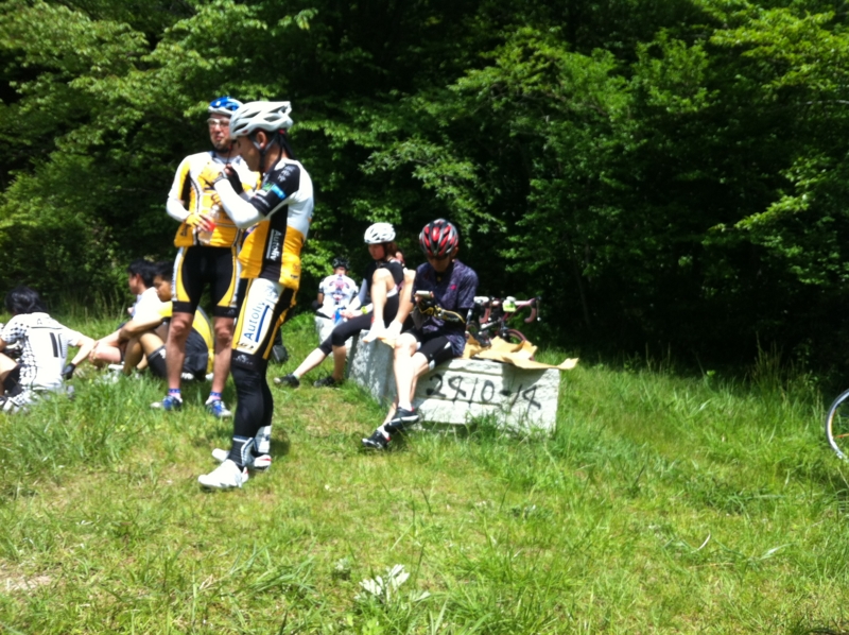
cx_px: 424
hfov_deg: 52.7
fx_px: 857
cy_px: 318
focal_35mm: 35
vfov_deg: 40.6
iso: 80
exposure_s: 1/794
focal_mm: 3.85
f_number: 2.8
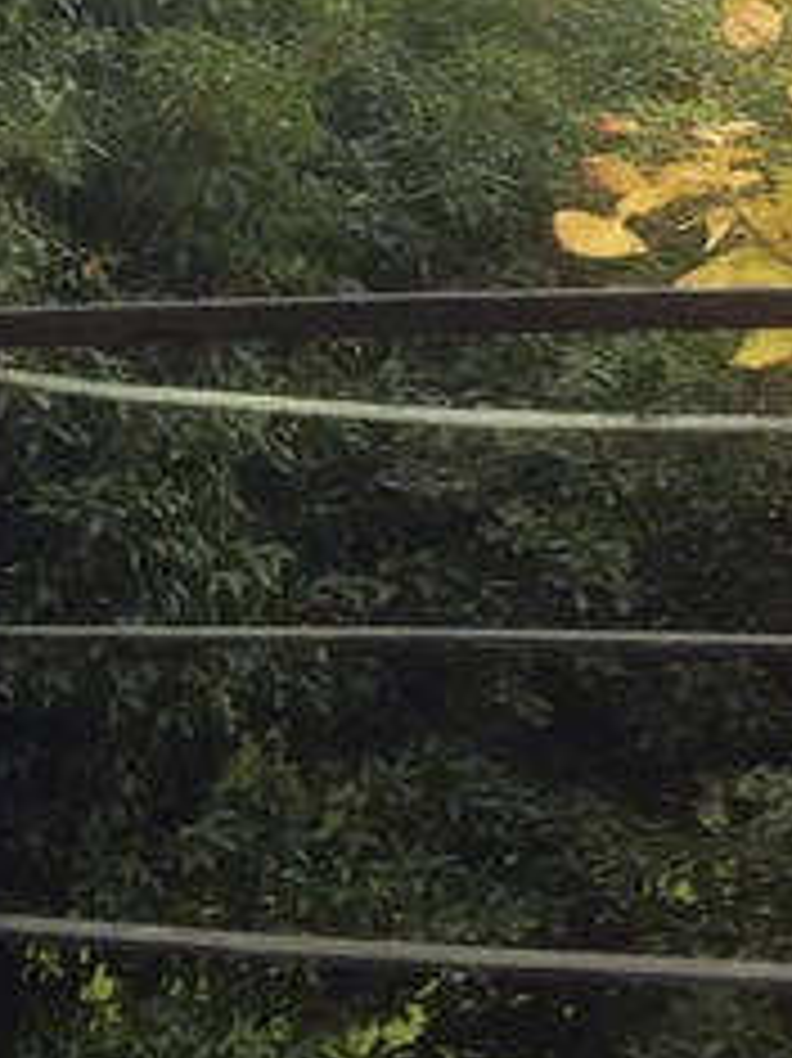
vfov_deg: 16.4
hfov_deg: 11.7
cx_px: 1274
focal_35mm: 120
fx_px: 3664
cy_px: 466
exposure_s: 1/475
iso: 50
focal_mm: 4.12
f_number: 2.4
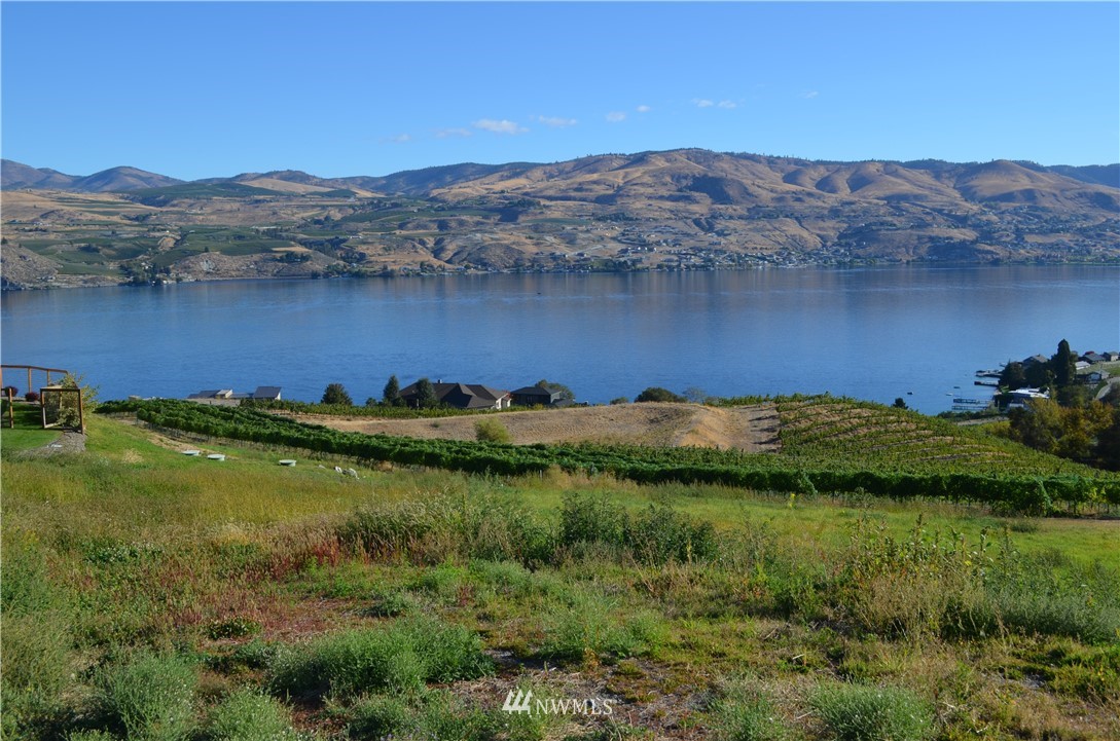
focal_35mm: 36
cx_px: 560
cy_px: 370
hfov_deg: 53.2
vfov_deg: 36.7
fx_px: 1118
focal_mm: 24
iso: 100
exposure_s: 1/250
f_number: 8
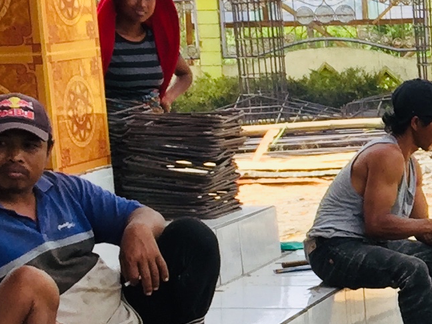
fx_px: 1822
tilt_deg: -9.6
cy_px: 224
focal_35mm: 146
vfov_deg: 10.2
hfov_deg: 12.1
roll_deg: -0.3
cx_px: 859
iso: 32
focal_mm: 4.15
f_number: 2.2
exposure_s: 1/898
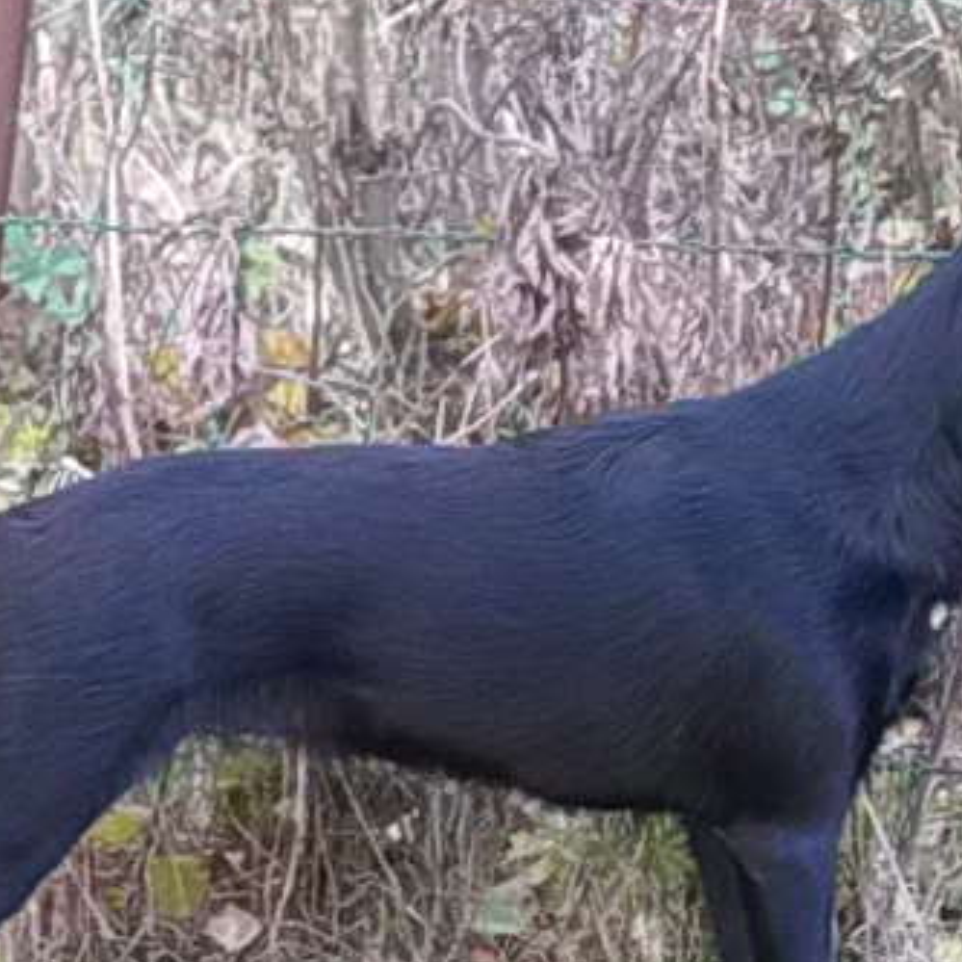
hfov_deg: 6.3
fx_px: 8772
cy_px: 679
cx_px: 471
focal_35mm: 279
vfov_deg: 6.3
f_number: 4.7
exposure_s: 1/100
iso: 800
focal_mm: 29
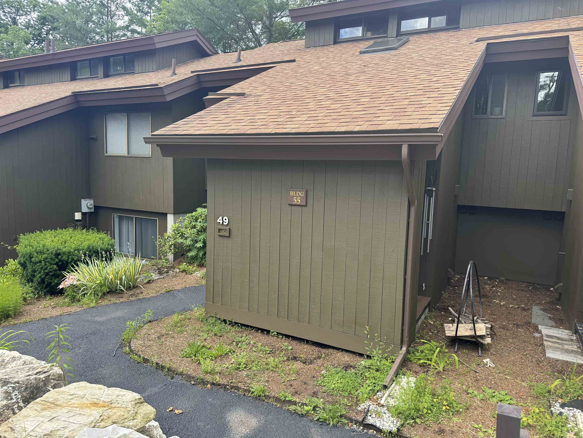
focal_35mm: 24
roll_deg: -2.1
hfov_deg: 71.6
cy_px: 219
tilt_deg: -7.3
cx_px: 292
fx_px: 404
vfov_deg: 56.8
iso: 80
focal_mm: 6.76
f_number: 1.78
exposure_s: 1/639
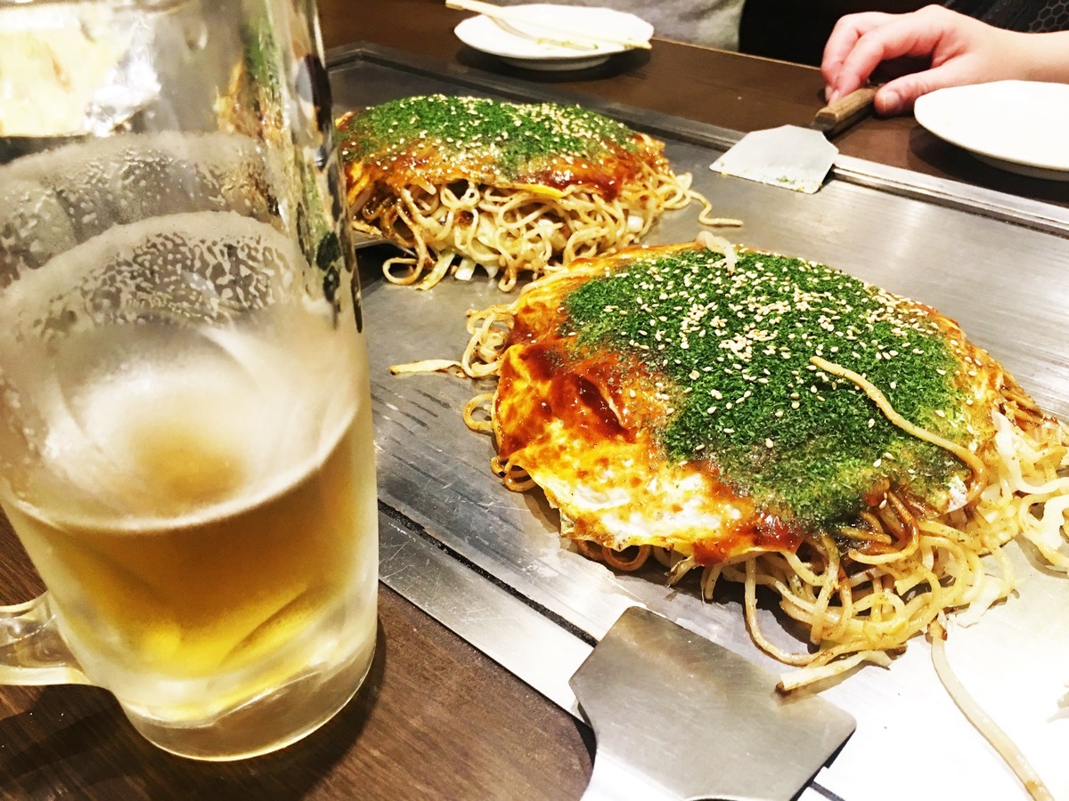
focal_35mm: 29
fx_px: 896
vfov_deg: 48.2
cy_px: 400
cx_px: 534
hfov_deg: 61.7
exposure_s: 1/15
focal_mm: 4.15
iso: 100
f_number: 2.2
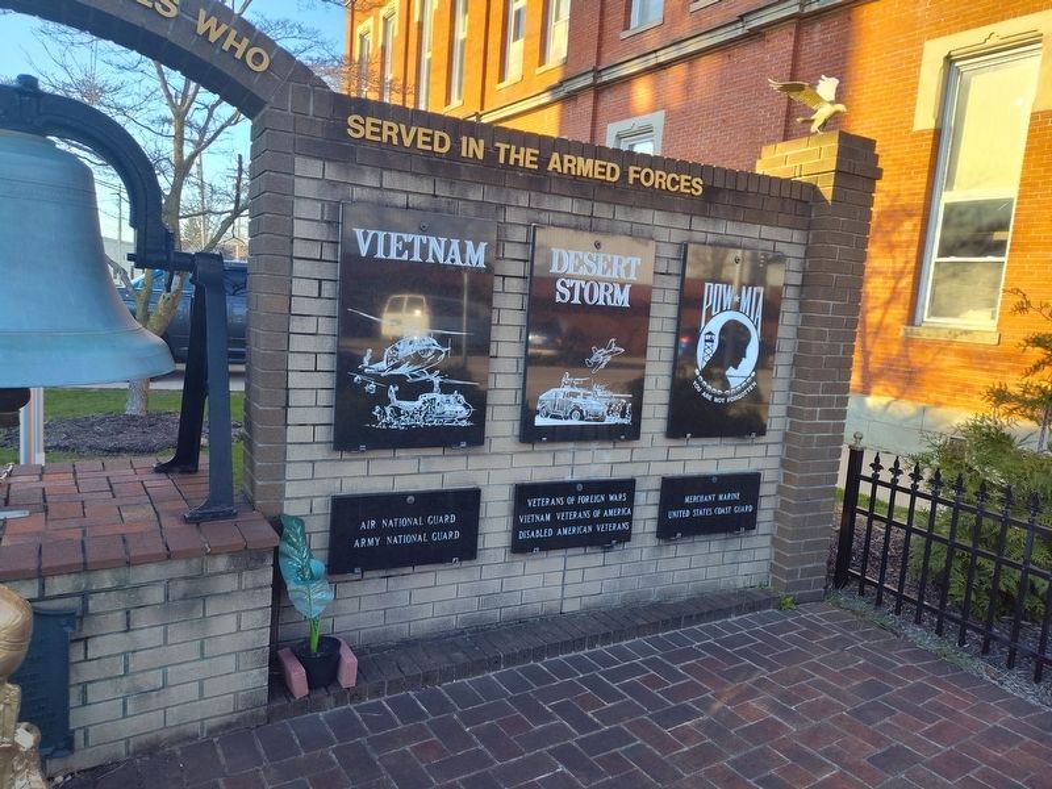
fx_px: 699
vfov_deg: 58.9
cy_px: 394
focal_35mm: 23
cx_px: 526
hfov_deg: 73.9
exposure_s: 1/248
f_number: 1.8
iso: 100
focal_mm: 5.56
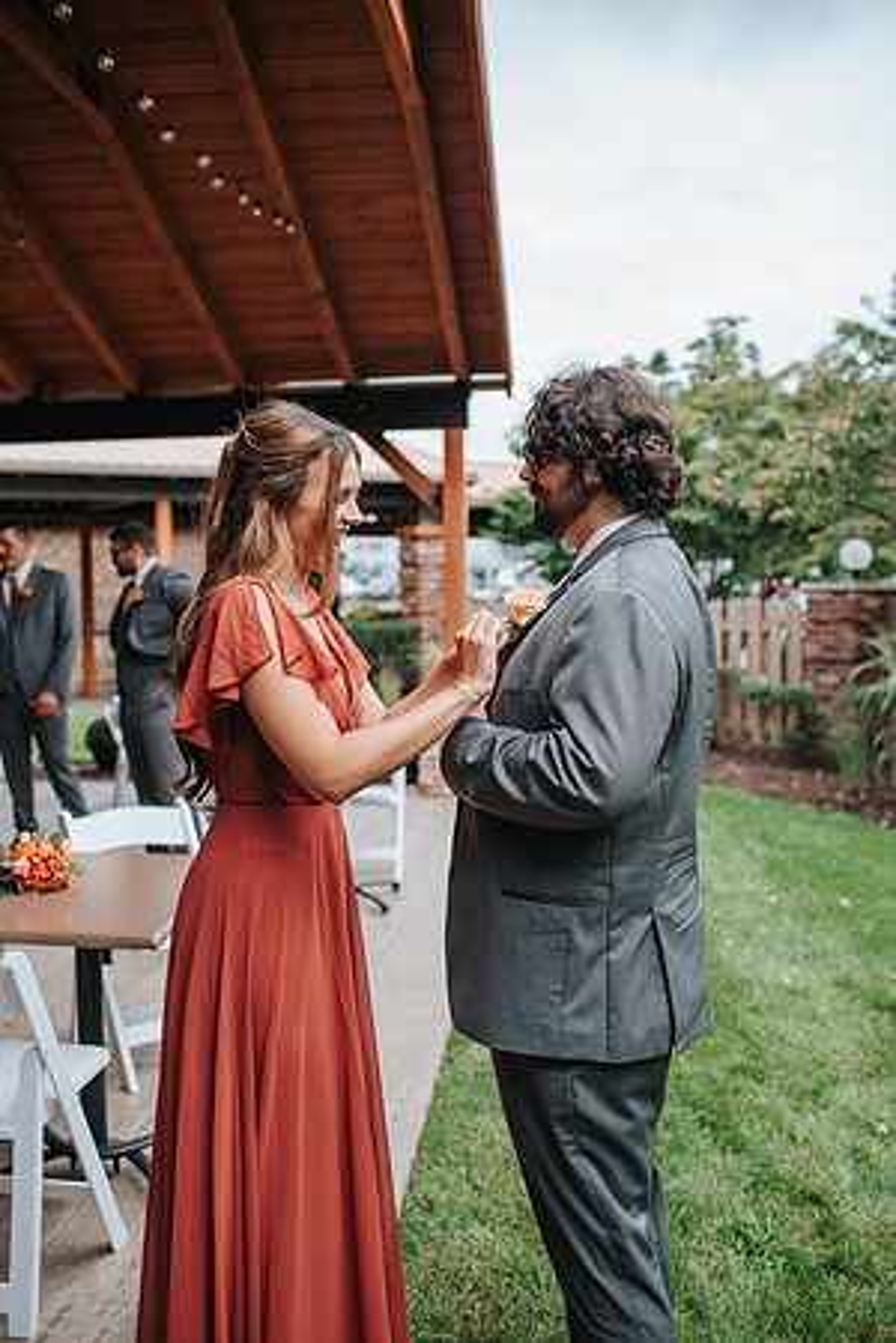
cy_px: 672
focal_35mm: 35
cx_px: 448
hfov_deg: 37.9
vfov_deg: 54.4
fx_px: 1307
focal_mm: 35
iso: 110
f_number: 2.8
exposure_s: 1/640
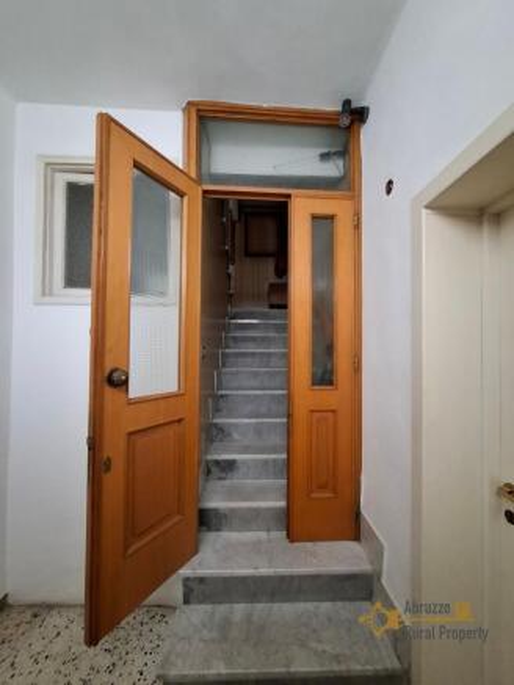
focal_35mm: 13
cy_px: 342
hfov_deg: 89.9
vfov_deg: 106.2
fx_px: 257
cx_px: 257
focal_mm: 1.74
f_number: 2.2
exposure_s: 1/20
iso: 640
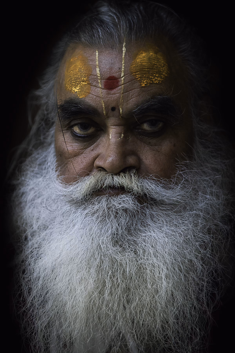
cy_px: 176
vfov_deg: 28.8
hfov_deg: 19.5
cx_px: 118
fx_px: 685
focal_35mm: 70
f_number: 2.8
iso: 800
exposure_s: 1/1600
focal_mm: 70
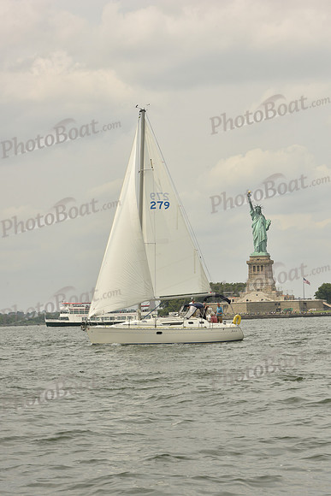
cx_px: 166
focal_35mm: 98
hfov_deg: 14.0
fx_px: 1351
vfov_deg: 20.8
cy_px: 248
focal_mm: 98
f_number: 11
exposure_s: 1/640
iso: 250
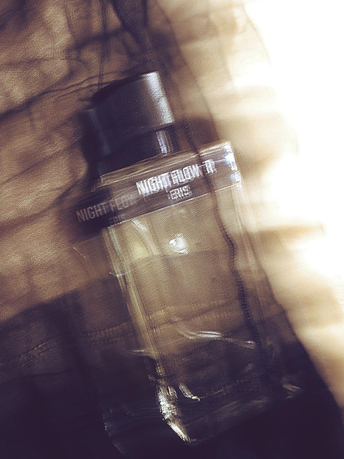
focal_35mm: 39
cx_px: 176
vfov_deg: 47.9
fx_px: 517
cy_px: 229
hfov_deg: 36.8
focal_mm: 19
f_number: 4.1
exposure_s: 1/2
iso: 3200
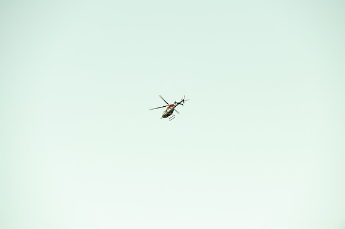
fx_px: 1916
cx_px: 172
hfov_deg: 10.3
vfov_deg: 6.9
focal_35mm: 200
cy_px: 114
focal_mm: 200
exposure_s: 1/400
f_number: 4.5
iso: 1000
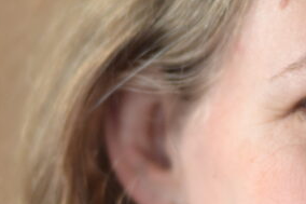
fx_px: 1563
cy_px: 200
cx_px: 191
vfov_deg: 7.4
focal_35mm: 184
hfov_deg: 11.2
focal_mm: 30
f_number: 1.8
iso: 400
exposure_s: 1/60
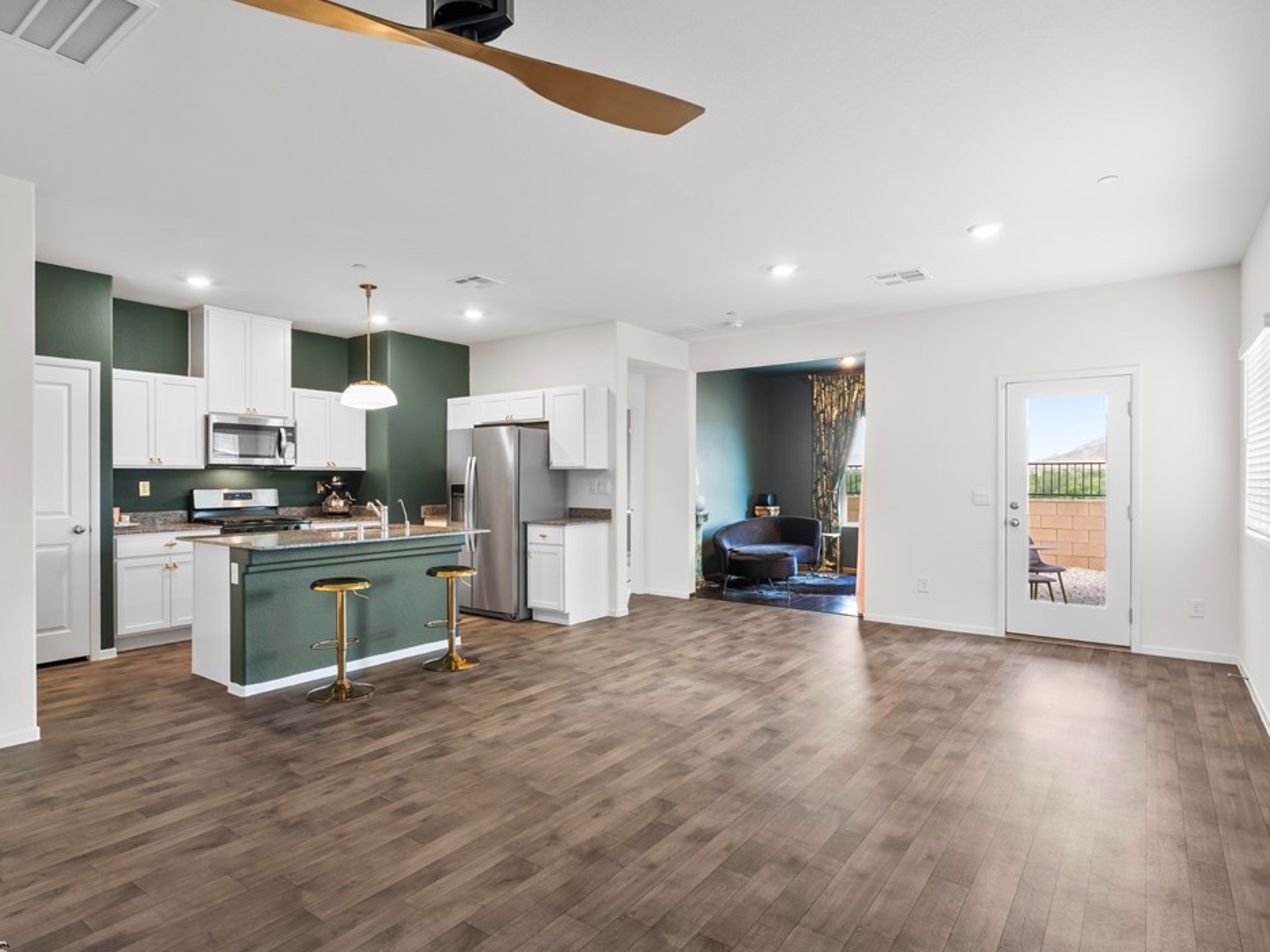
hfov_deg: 84.6
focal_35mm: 19
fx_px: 697
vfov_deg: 68.7
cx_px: 605
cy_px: 482
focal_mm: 17
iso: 400
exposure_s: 1/60
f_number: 8
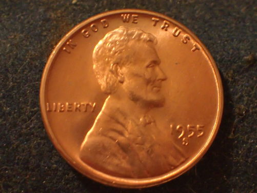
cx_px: 128
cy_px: 96
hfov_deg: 19.6
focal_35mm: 100
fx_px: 743
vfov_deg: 14.8
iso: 1600
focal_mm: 18
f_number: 4.9
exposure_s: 1/13
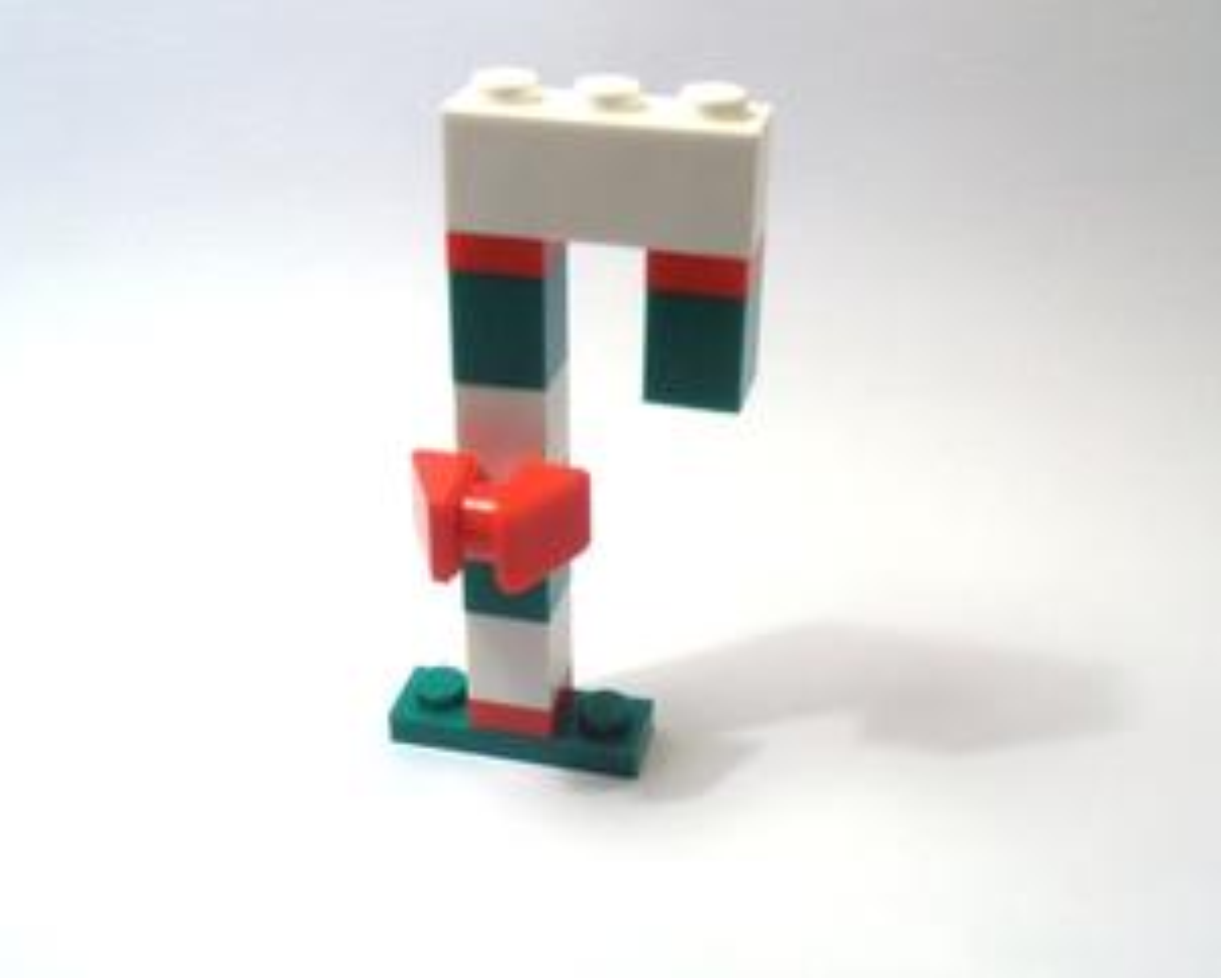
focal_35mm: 43
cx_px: 623
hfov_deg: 42.9
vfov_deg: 34.9
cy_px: 436
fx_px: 1555
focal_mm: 6.61
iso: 80
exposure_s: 1/320
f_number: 3.9
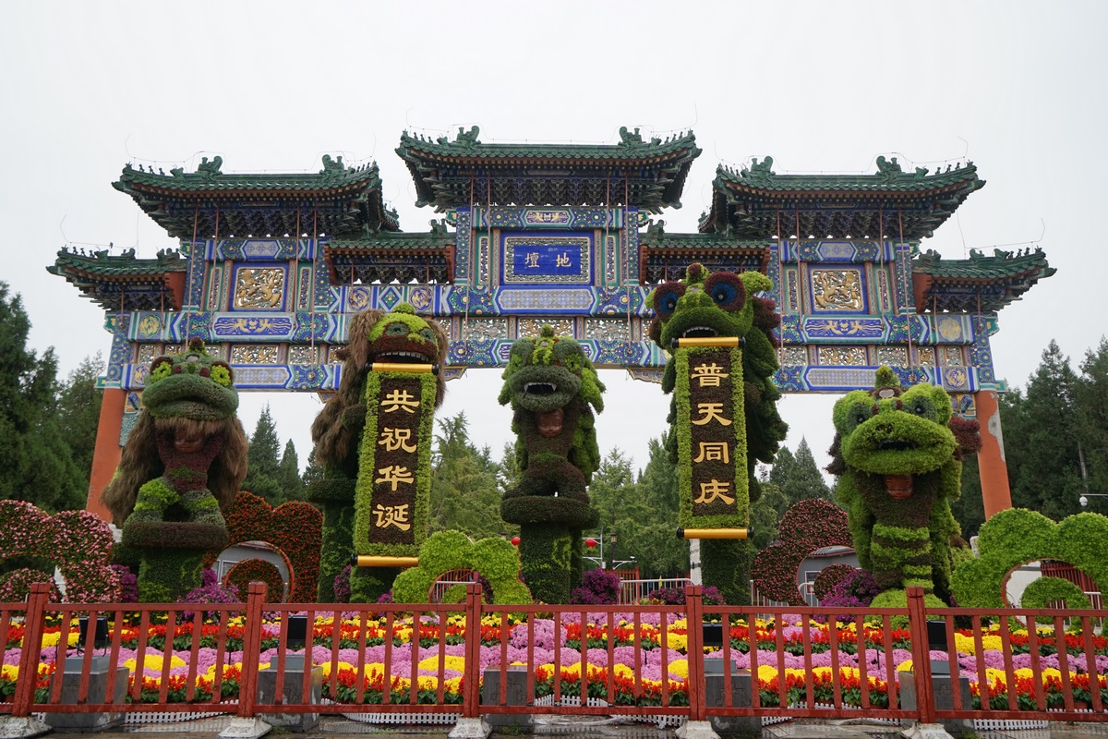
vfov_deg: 47.9
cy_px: 370
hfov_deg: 67.4
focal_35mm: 27
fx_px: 831
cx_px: 554
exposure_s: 1/100
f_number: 7.1
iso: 100
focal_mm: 27
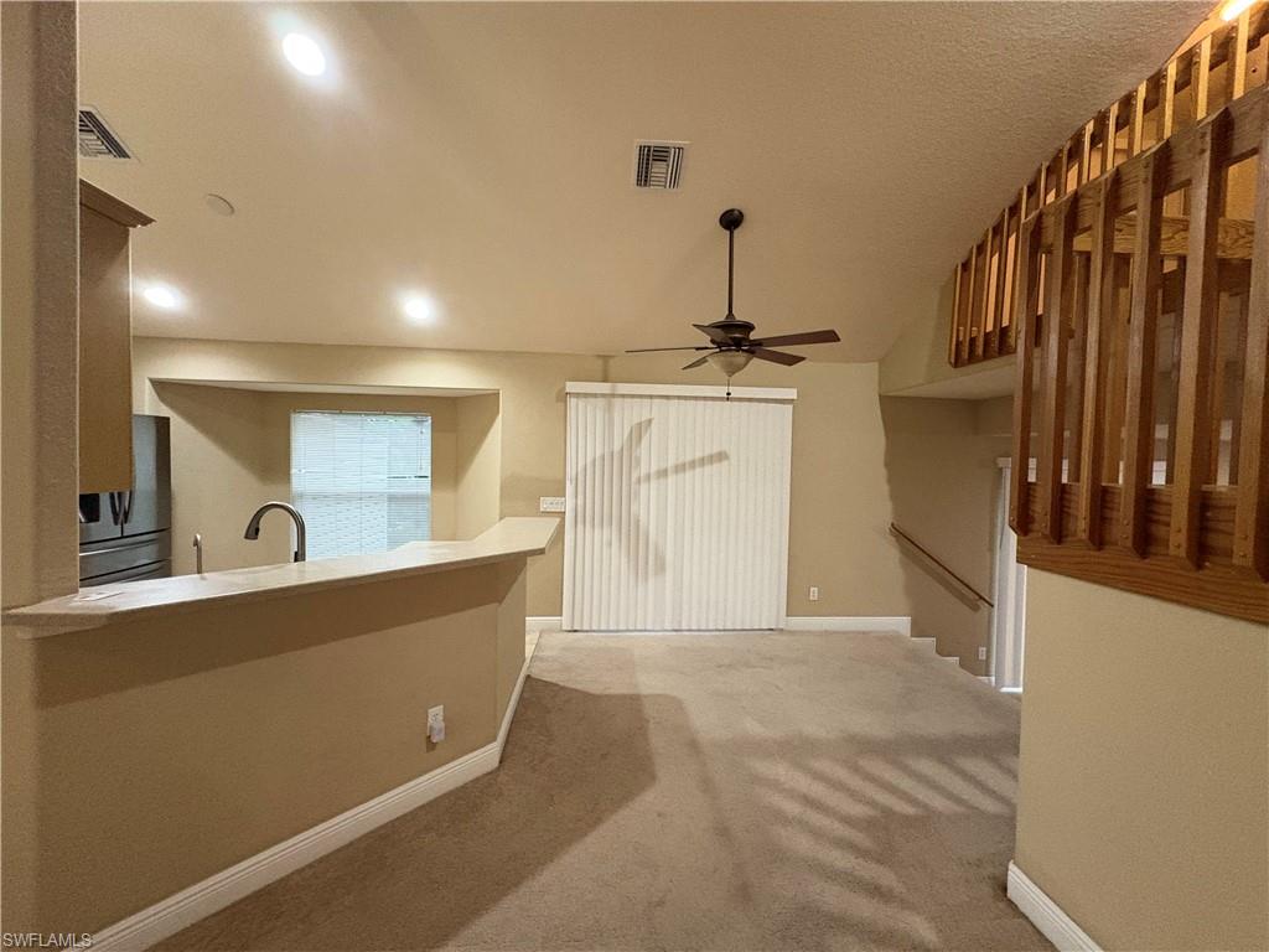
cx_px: 634
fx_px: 513
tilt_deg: -1.3
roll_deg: -0.8
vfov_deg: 85.7
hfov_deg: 102.1
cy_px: 476
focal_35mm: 14
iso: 640
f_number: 2.2
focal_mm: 2.22
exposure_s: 1/60
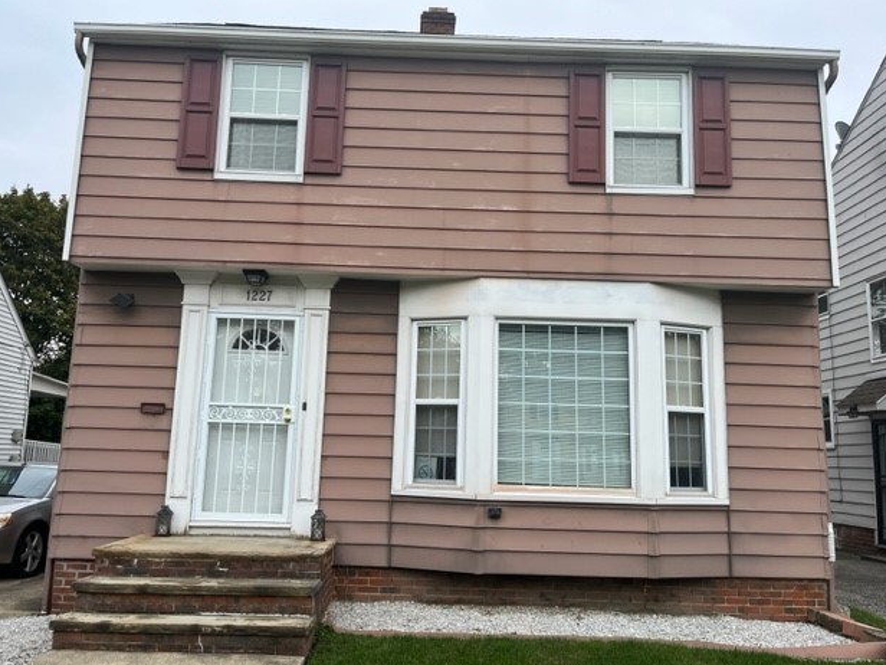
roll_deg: -1.9
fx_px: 691
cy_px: 340
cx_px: 433
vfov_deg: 51.4
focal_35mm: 27
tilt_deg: +7.9
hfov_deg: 65.3
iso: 50
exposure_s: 1/1294
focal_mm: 5.1
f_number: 1.6
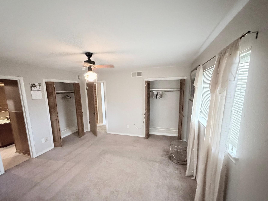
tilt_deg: -10.3
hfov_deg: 94.5
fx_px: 124
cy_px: 111
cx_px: 130
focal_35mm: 16
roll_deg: +1.3
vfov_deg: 77.9
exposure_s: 1/40
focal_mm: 2.22
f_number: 2.2
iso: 1000
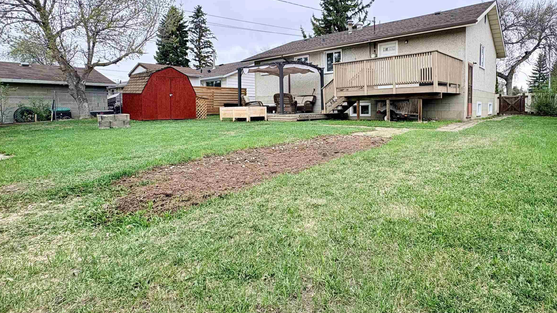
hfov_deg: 86.2
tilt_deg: -2.6
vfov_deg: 55.4
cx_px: 314
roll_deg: +0.8
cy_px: 122
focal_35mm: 20
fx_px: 295
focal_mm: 2.22
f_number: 2.2
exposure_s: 1/248
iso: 64
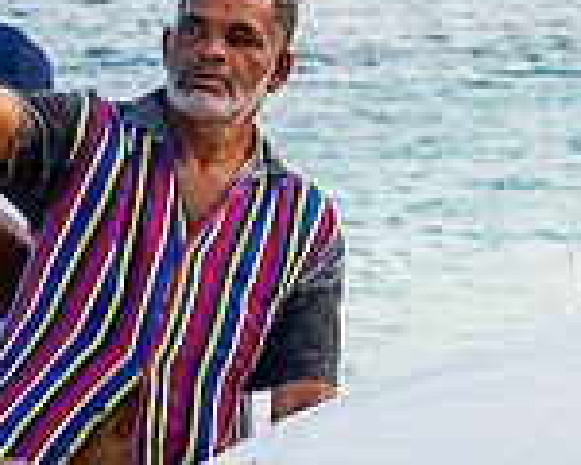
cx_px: -13
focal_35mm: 372
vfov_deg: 4.2
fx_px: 6397
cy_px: 504
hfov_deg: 5.2
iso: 180
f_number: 6.3
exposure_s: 1/320
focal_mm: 88
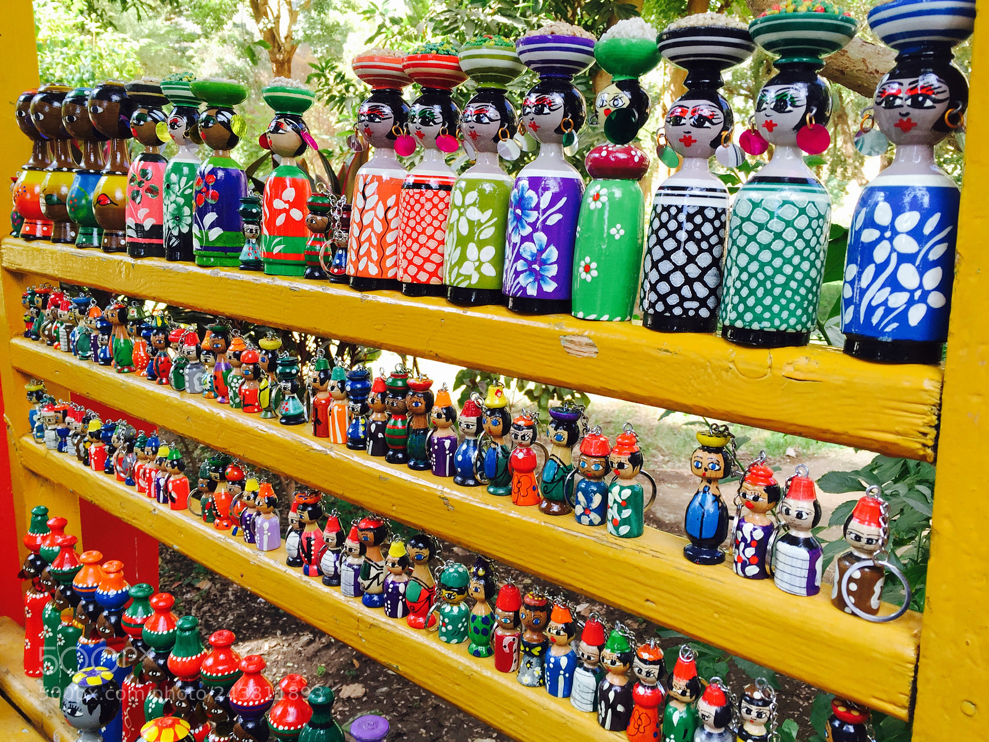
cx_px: 494
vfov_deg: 48.2
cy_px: 371
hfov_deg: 61.7
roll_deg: -3.1
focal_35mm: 29
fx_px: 829
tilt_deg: -11.7
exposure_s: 1/100
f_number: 2.2
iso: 40
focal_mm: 4.15
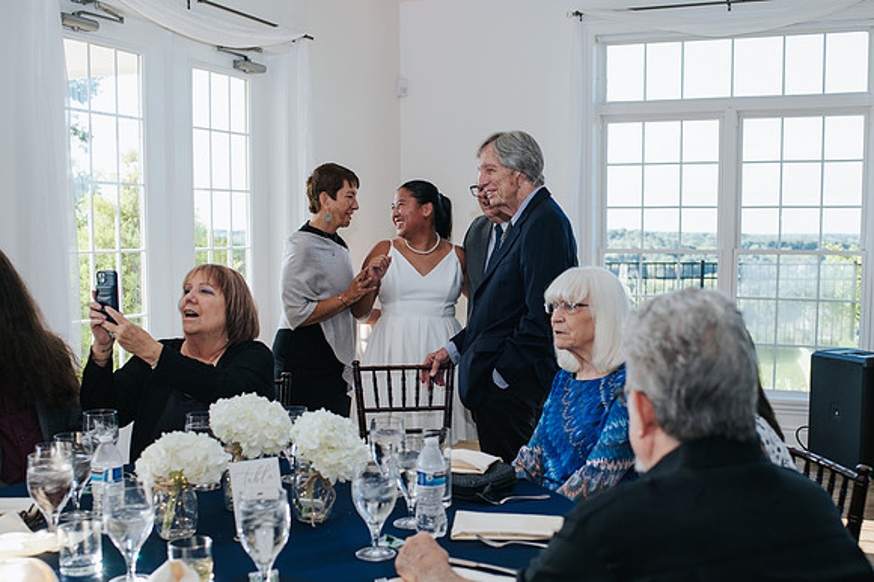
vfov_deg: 31.2
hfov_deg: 45.5
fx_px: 1040
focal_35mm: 43
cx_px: 482
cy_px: 352
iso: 160
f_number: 3.2
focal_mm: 35
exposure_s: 1/200
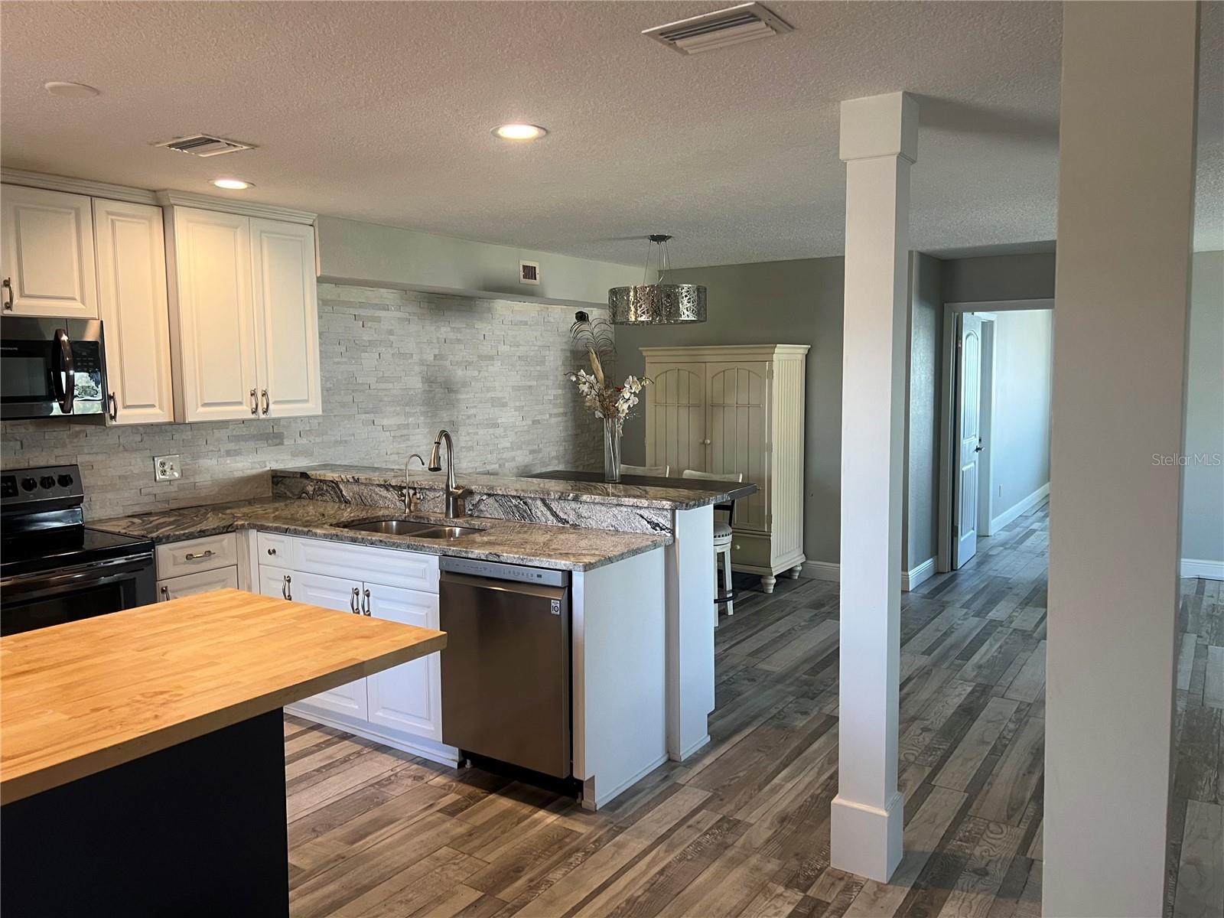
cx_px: 612
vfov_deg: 53.1
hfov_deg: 67.3
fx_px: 919
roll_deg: +0.4
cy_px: 459
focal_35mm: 26
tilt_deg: -4.0
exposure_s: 1/60
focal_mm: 5.7
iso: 100
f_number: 1.5
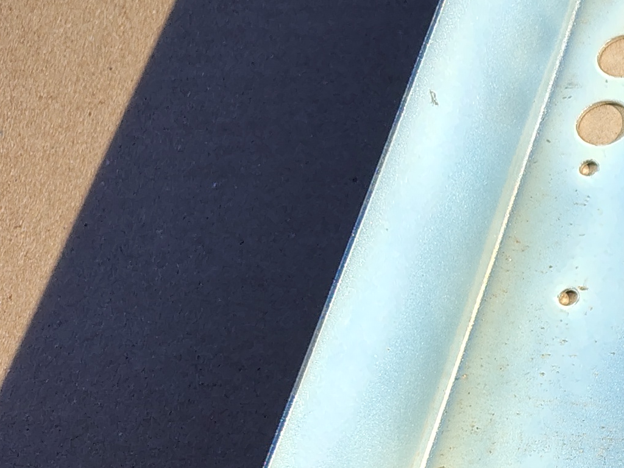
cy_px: 302
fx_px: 1731
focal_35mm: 96
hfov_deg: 16.3
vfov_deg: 15.4
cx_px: 1200
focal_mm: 5.56
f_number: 1.8
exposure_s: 1/1498
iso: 100
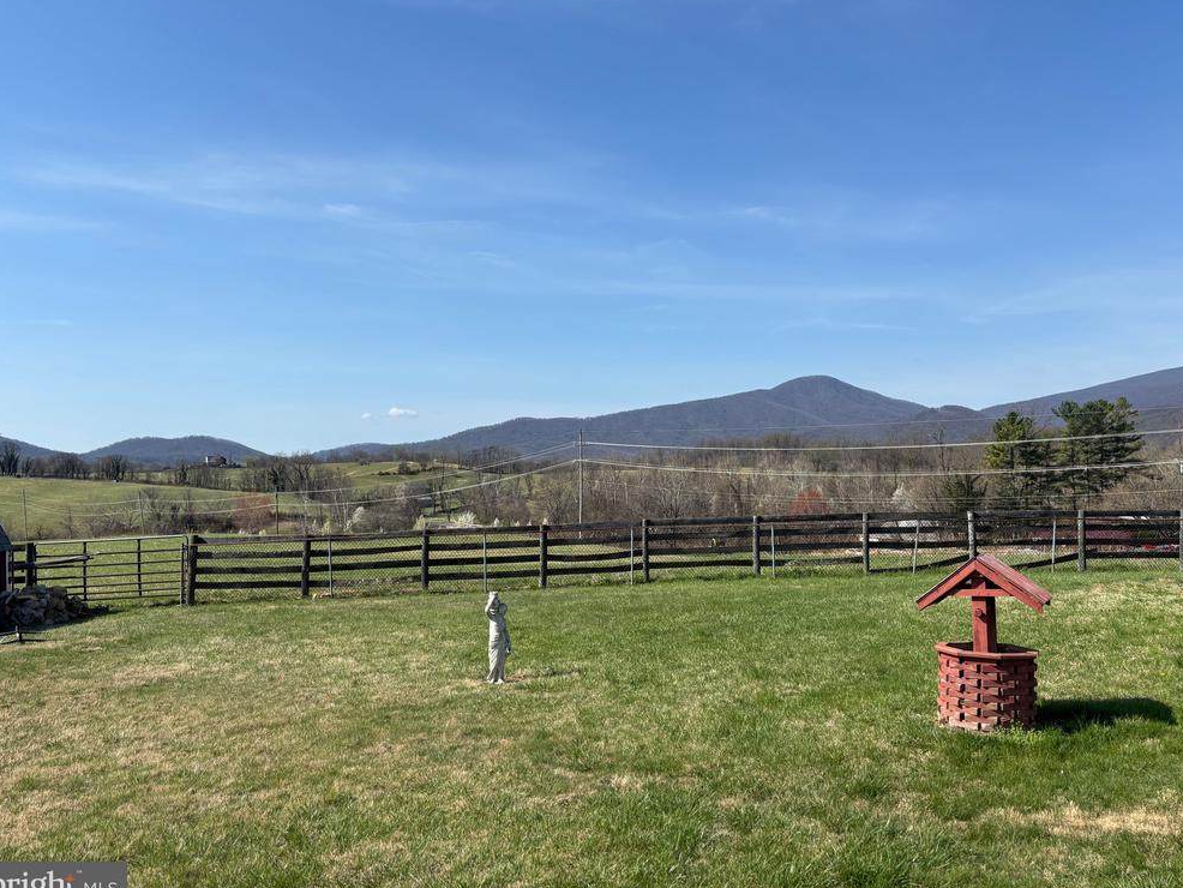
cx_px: 592
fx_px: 923
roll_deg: -0.4
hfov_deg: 65.3
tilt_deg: +0.3
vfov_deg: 51.4
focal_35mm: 27
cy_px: 450
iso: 50
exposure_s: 1/3650
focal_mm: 5.96
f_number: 1.6
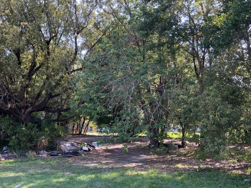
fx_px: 304
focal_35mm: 42
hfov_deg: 44.4
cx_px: 93
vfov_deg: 34.0
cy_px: 127
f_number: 1.8
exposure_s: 1/122
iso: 20
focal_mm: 3
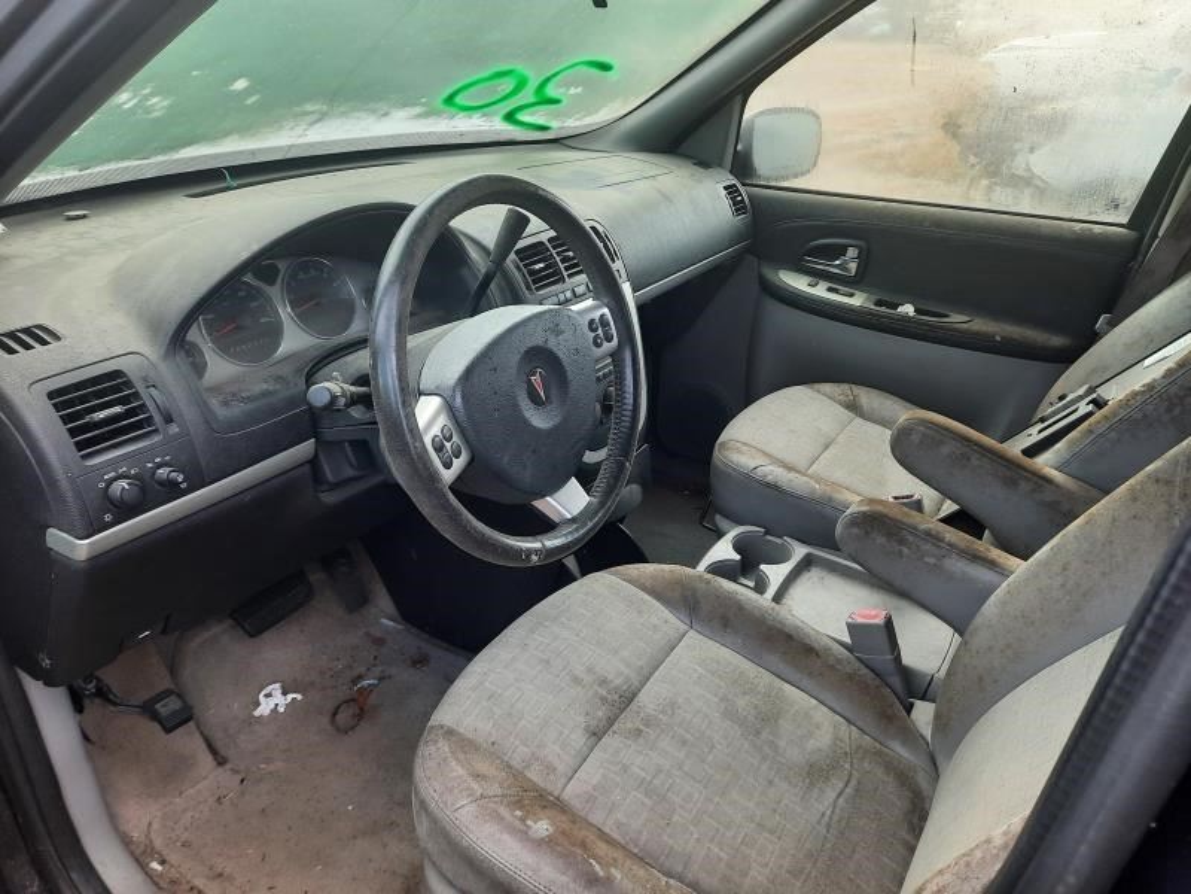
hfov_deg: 69.4
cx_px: 596
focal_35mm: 25
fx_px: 860
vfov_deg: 54.9
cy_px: 447
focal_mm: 4.6
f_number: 2
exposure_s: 1/60
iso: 50
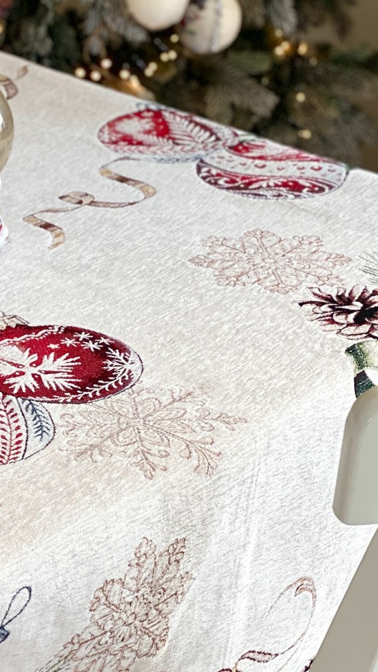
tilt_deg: -27.0
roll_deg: -1.6
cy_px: 428
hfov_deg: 10.0
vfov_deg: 18.0
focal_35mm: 119
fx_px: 2120
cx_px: -81
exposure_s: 1/122
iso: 40
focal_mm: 6
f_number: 2
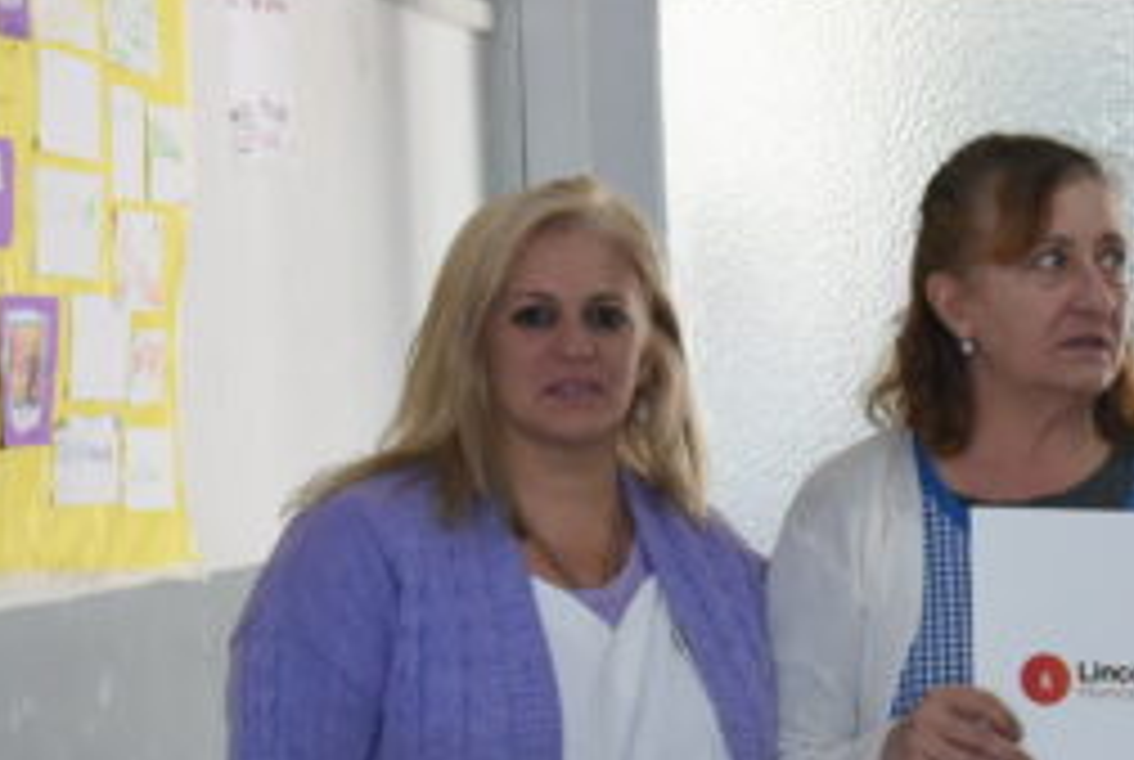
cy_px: 796
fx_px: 4481
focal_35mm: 142
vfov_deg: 9.6
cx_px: 1930
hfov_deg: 13.2
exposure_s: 1/125
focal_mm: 35
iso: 1600
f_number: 5
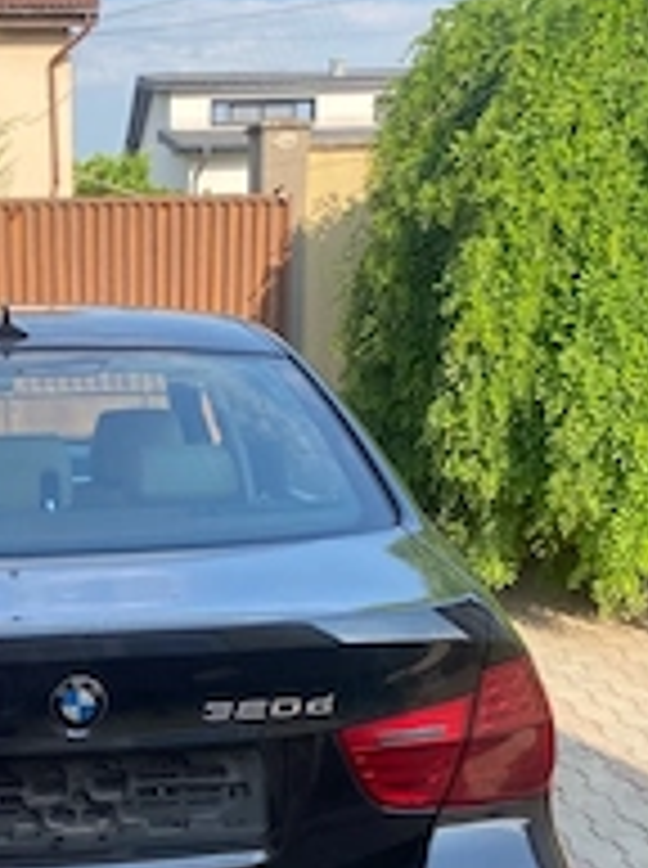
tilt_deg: -20.4
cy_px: 765
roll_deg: +1.8
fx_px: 1352
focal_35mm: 54
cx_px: 76
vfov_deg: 33.9
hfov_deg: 26.1
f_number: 1.8
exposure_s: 1/585
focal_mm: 4.25
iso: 32
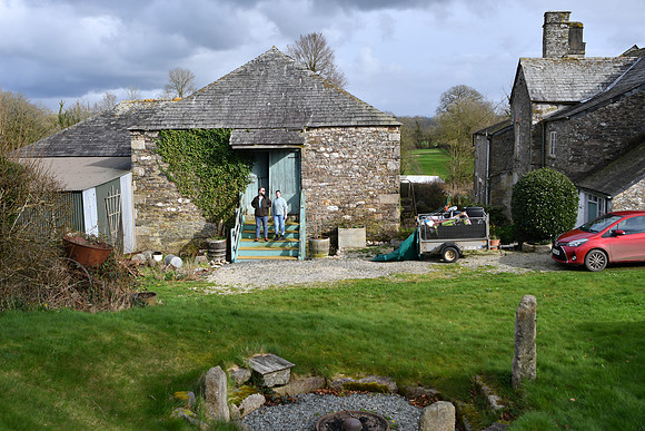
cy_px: 216
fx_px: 645
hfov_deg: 53.1
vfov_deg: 36.9
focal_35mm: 36
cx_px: 322
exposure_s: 1/2000
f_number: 2.8
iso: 125
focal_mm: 24
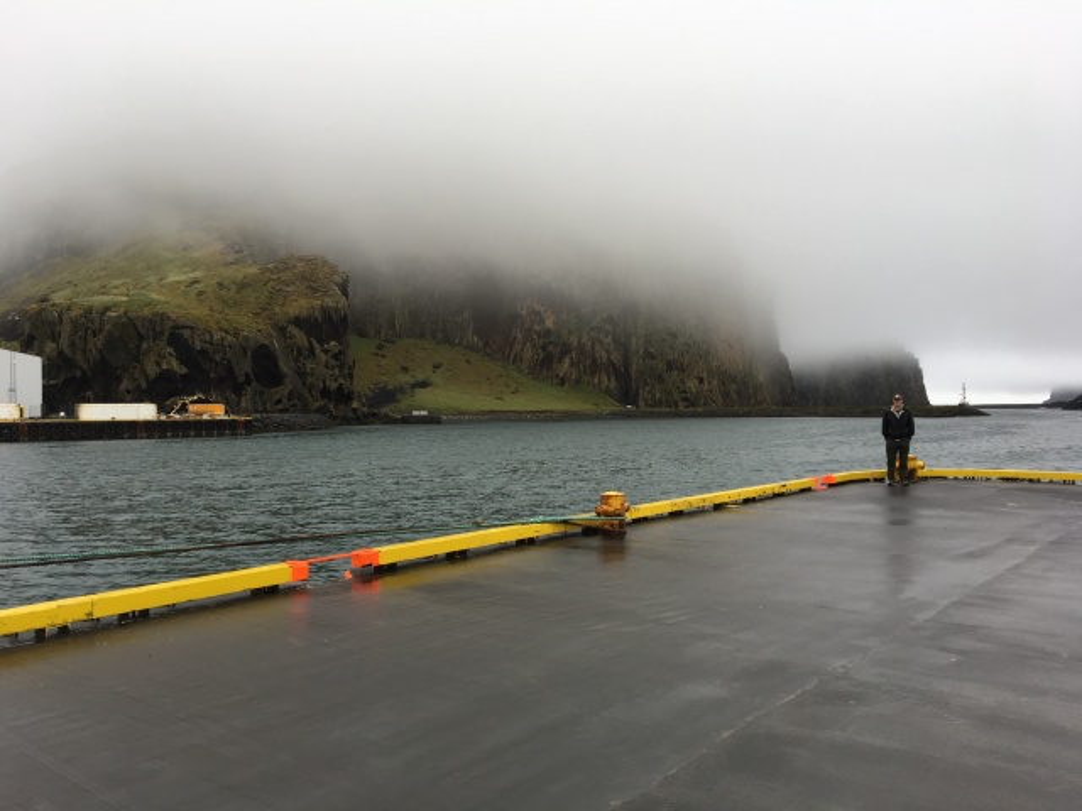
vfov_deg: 48.2
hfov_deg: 61.7
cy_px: 406
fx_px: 906
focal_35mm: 29
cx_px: 541
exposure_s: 1/100
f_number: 2.2
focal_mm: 4.15
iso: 32
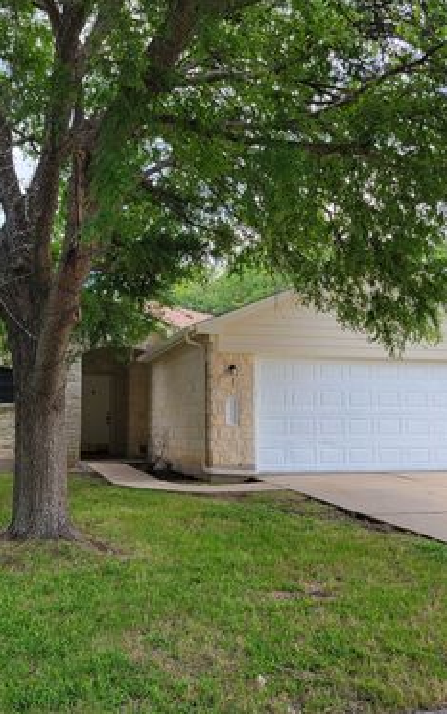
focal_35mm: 37
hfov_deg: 34.5
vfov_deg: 52.7
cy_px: 356
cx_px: 201
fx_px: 720
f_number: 1.8
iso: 40
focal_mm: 5.4
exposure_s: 1/557
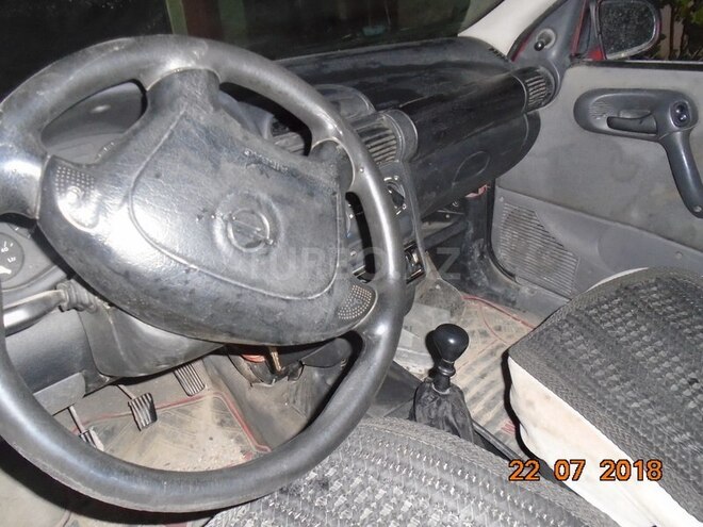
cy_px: 264
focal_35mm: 26
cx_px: 352
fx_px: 528
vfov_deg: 53.1
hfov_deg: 67.3
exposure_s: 1/30
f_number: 3.2
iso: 400
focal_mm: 4.6
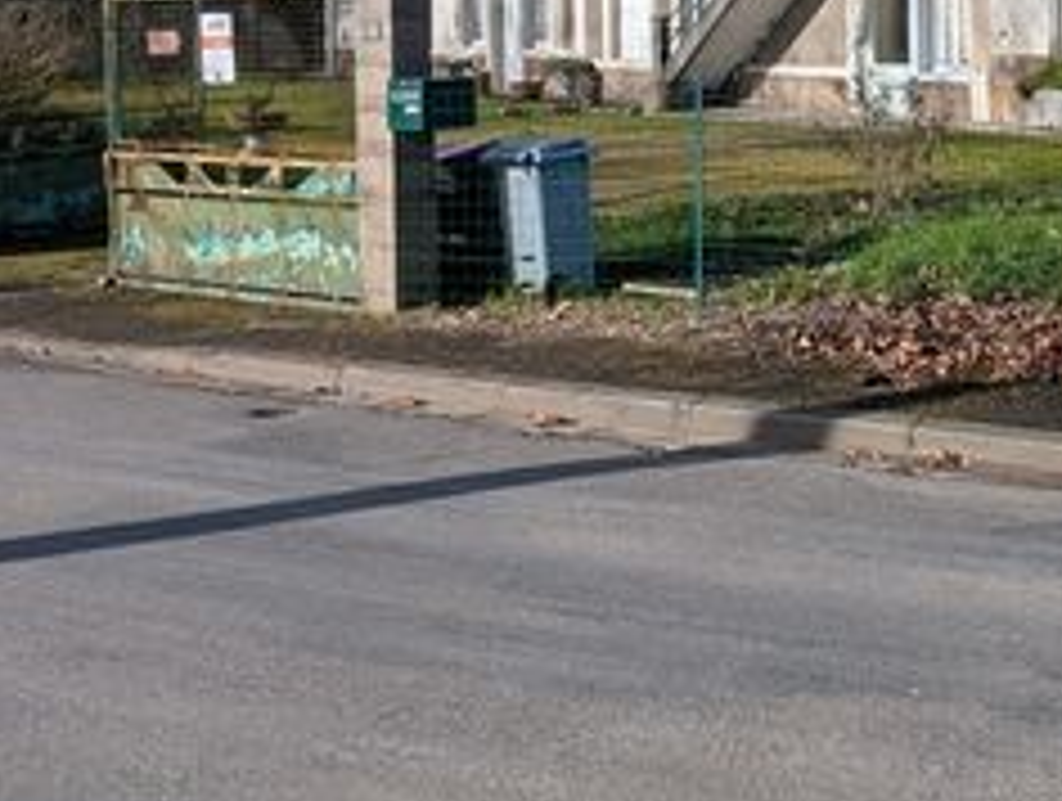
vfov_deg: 25.0
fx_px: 1691
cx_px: 936
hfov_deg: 33.2
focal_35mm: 55
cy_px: -56
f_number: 2.2
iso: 43
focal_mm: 1.95
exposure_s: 1/1451
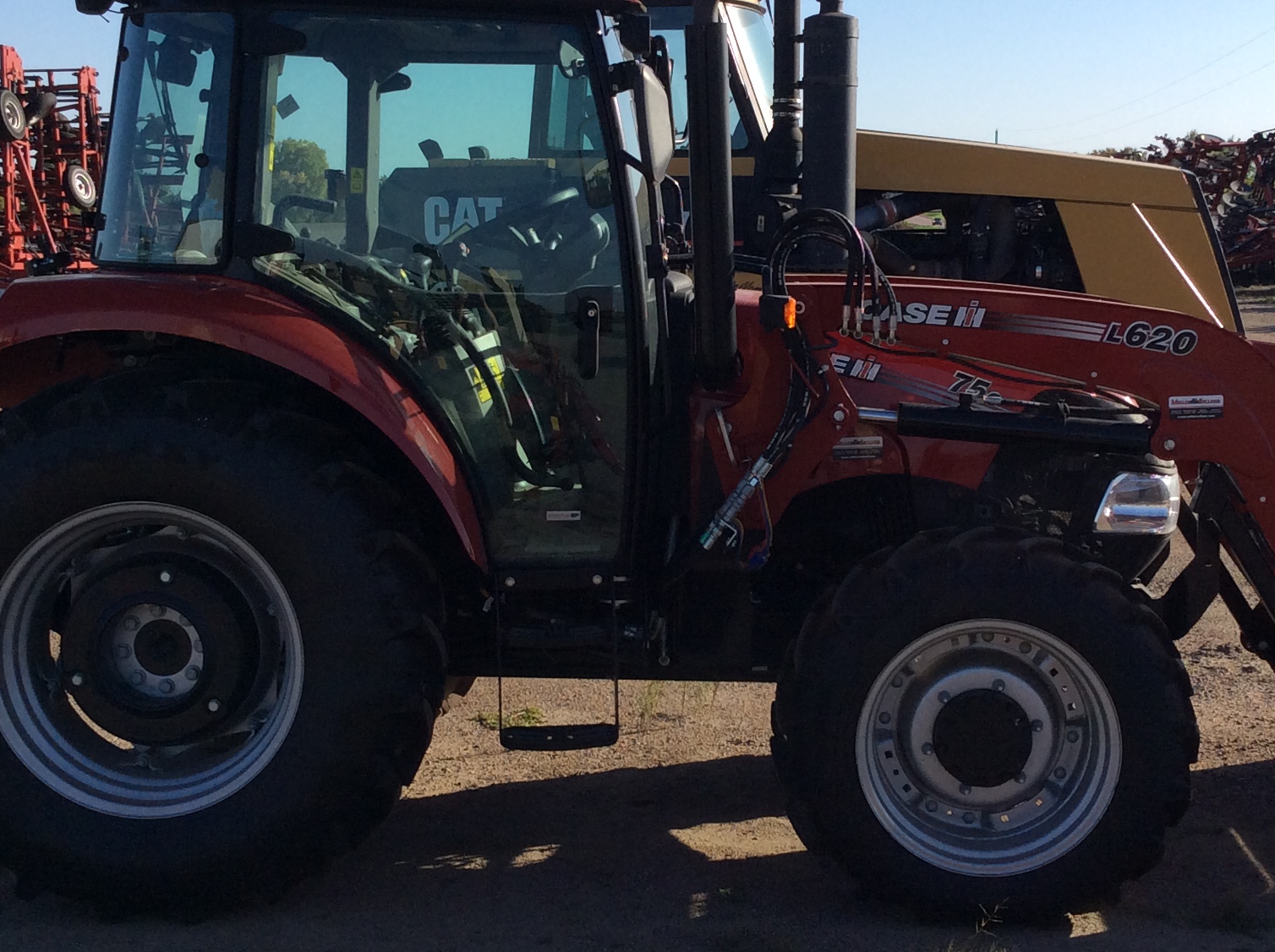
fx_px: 2023
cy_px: 446
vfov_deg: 26.5
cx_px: 676
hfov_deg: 35.0
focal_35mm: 55
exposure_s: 1/1244
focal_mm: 3.3
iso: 32
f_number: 2.4
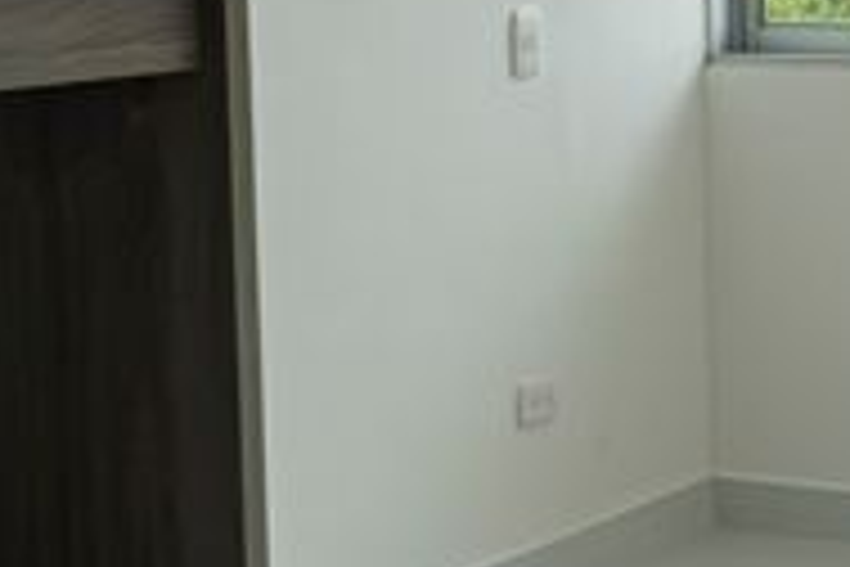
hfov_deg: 18.1
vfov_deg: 12.3
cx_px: 801
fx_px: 2621
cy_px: 122
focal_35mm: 111
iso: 20000
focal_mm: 28
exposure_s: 1/2500
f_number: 13
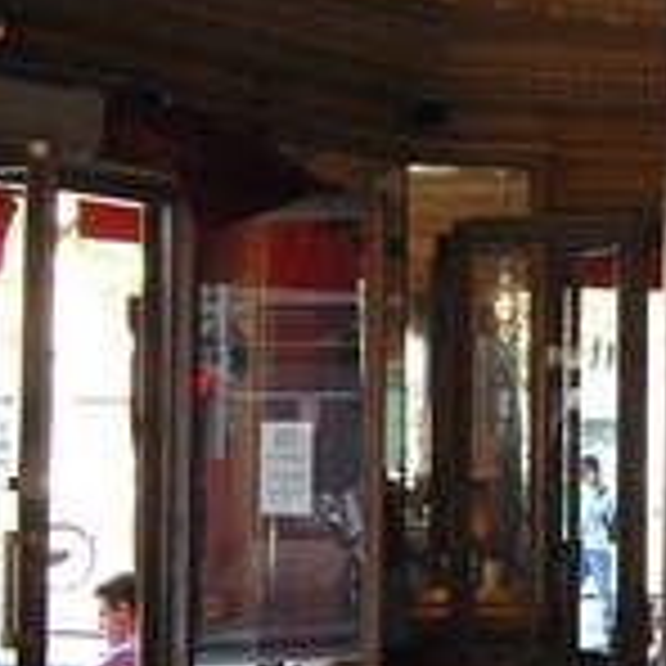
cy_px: 441
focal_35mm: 102
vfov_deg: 17.0
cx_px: 612
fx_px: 2220
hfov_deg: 16.8
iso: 400
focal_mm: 18
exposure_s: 1/125
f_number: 5.6
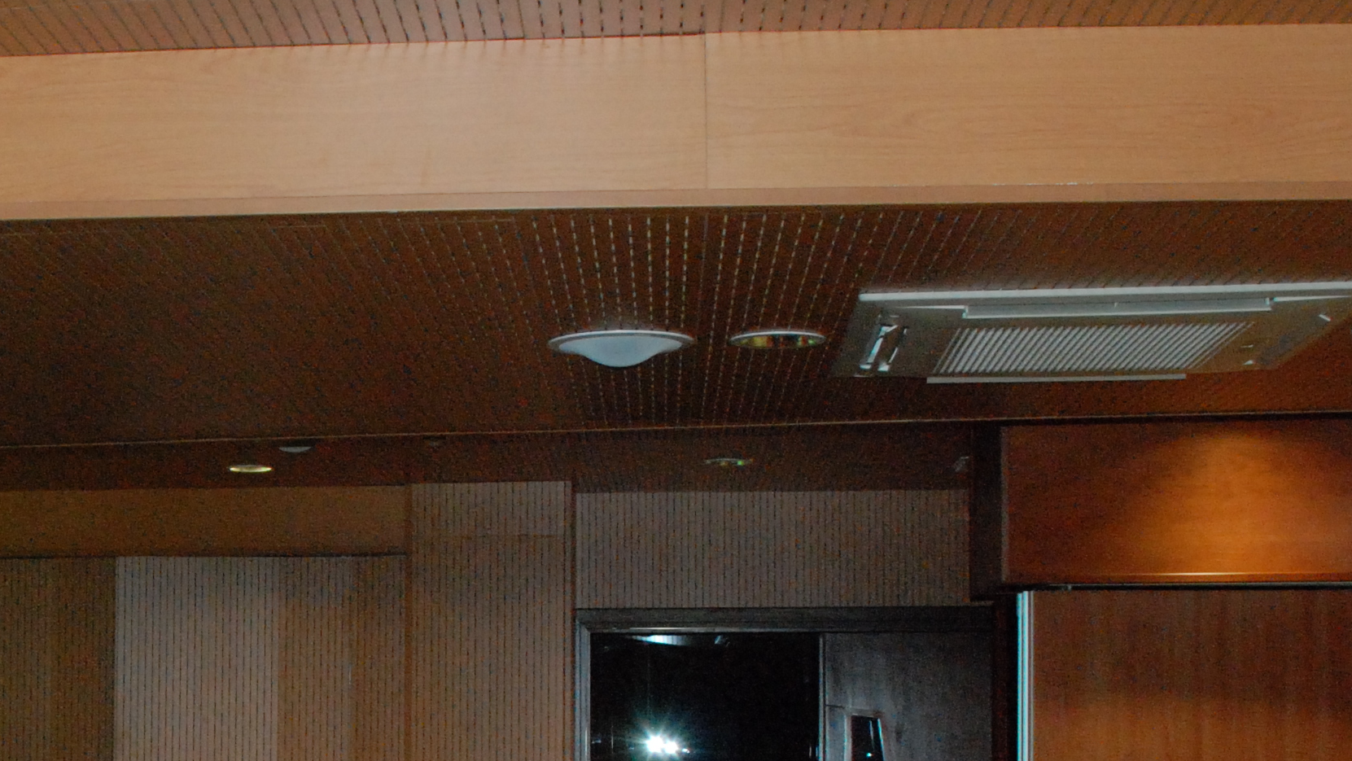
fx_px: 2366
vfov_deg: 18.0
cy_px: 681
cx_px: 62
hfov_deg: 30.1
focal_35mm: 66
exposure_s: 1/60
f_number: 5.6
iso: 1250
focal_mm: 18
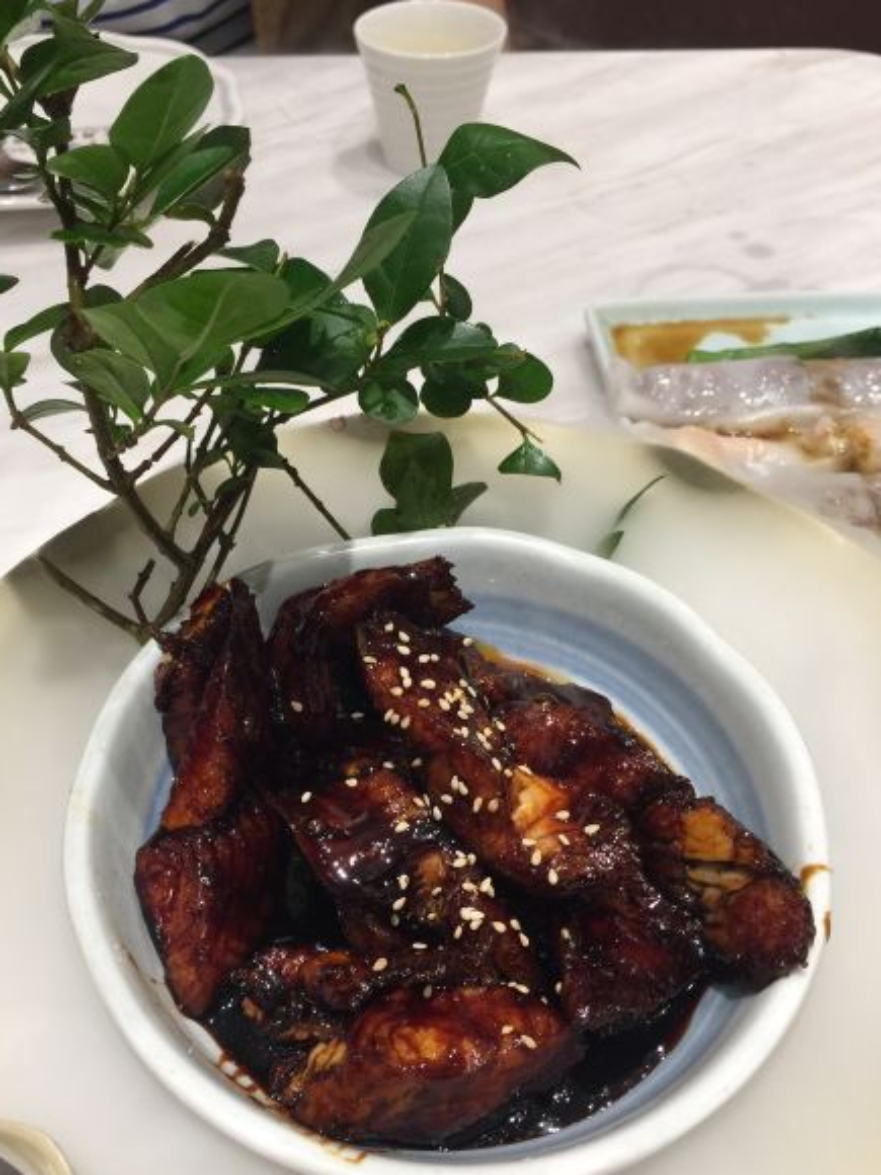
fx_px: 1188
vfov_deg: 52.6
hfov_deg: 40.6
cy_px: 640
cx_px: 378
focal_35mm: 35
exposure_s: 1/17
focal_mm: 4.15
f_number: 2.2
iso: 40
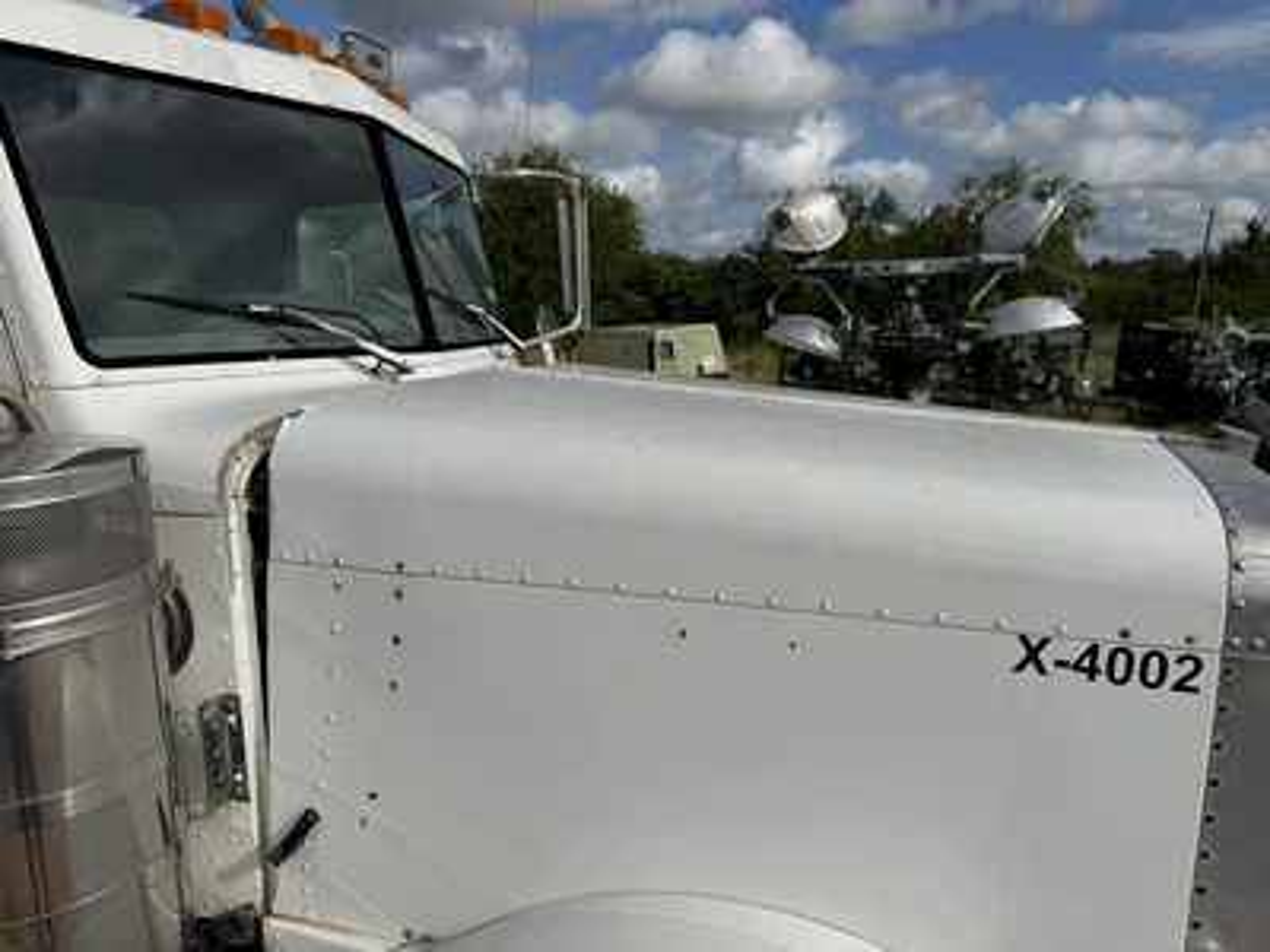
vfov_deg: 56.8
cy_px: 476
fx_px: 881
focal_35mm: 24
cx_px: 635
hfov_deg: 71.6
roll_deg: -1.2
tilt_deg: -9.4
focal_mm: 6.76
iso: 80
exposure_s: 1/11905
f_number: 1.78
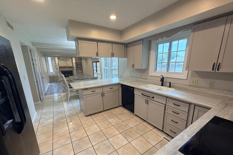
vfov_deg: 76.9
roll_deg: +0.9
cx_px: 118
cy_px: 88
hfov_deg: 100.4
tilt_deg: -13.7
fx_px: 97
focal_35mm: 15
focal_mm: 2.22
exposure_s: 1/120
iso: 320
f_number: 2.2
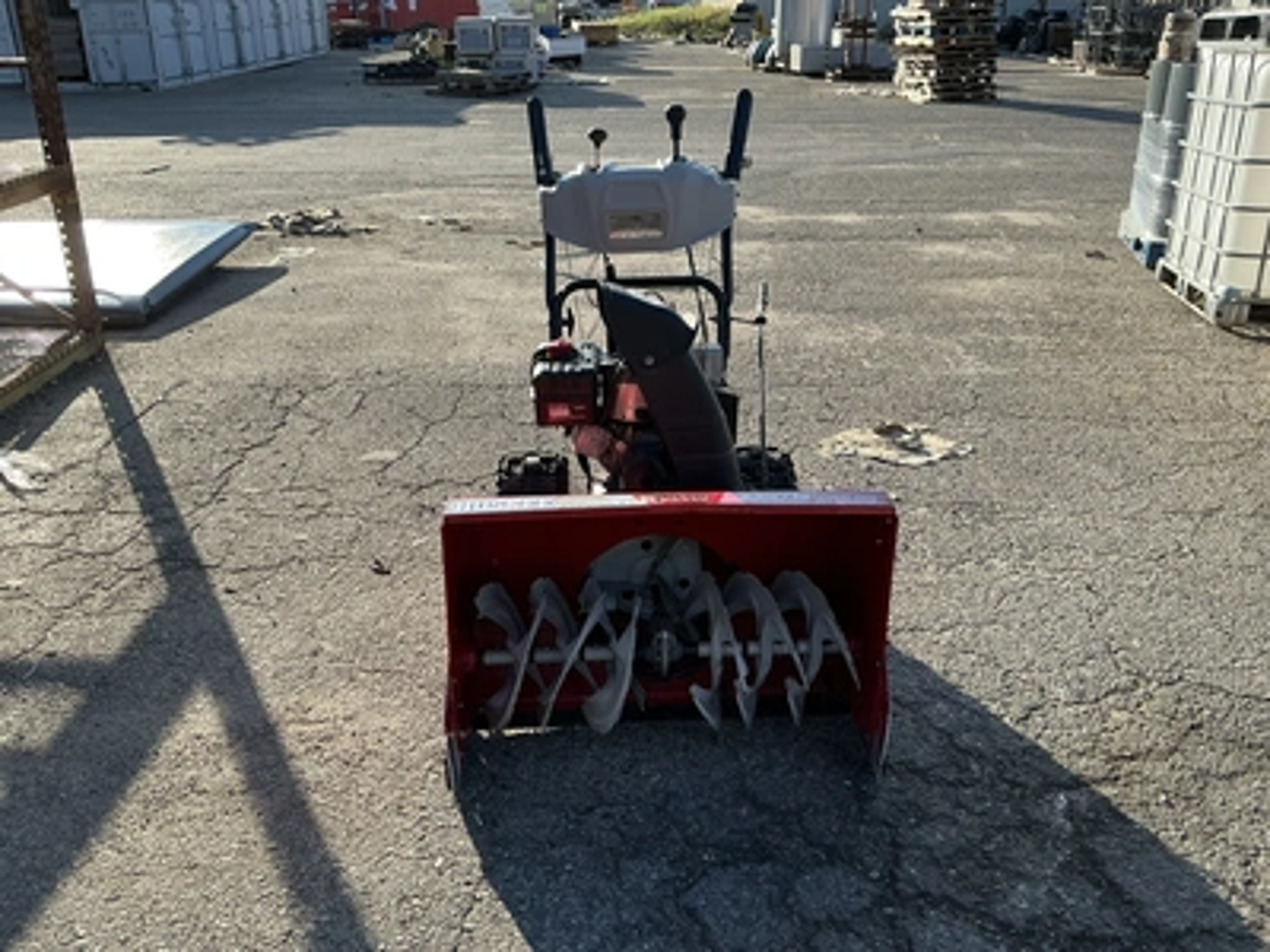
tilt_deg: -23.2
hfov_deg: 63.4
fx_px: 1027
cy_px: 476
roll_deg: -1.6
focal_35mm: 28
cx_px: 635
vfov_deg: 49.7
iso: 25
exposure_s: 1/719
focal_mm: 3
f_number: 1.8
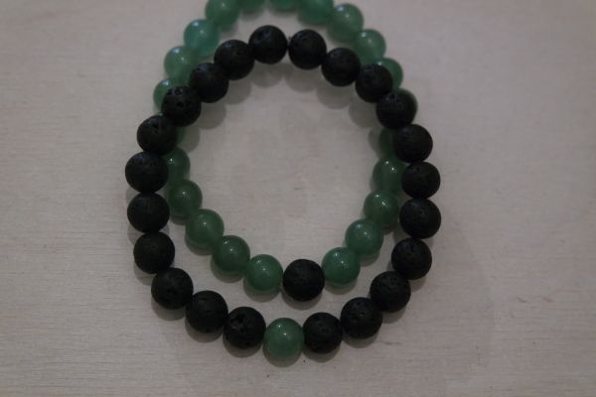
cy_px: 198
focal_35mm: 60
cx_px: 298
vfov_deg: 22.6
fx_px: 993
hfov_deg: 33.4
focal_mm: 39
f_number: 5
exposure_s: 1/60
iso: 3200
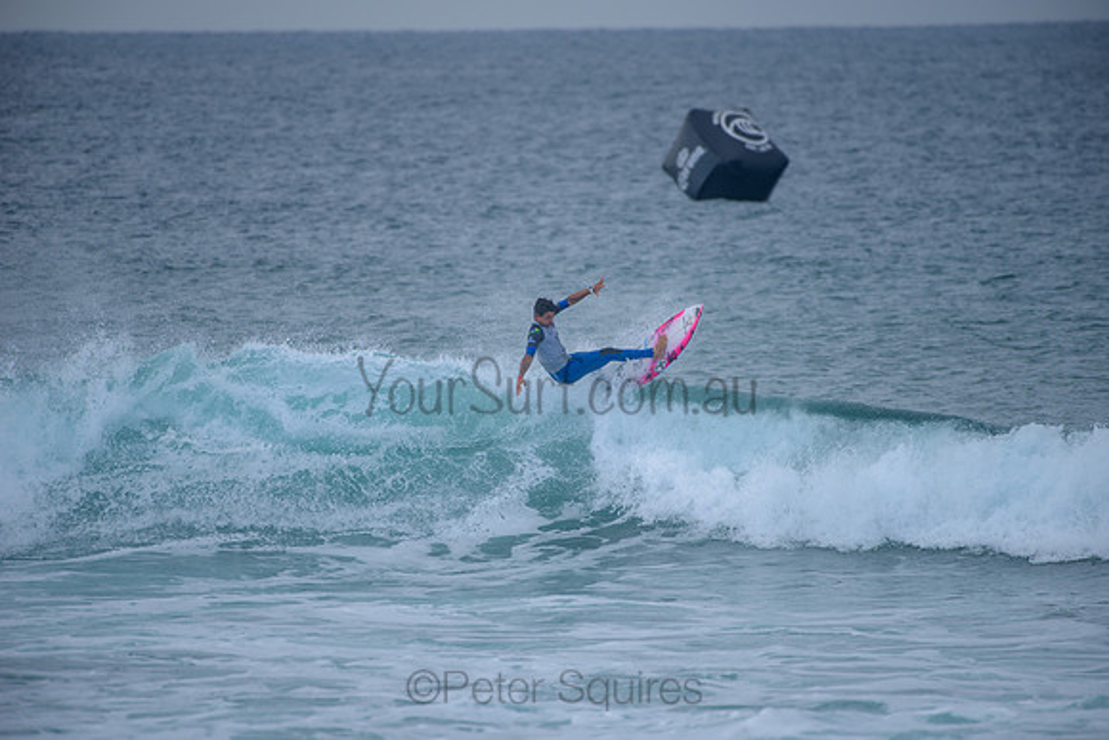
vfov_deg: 2.8
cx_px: 554
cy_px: 370
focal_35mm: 500
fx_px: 15406
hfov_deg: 4.1
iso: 140
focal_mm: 500
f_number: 5.6
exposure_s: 1/800
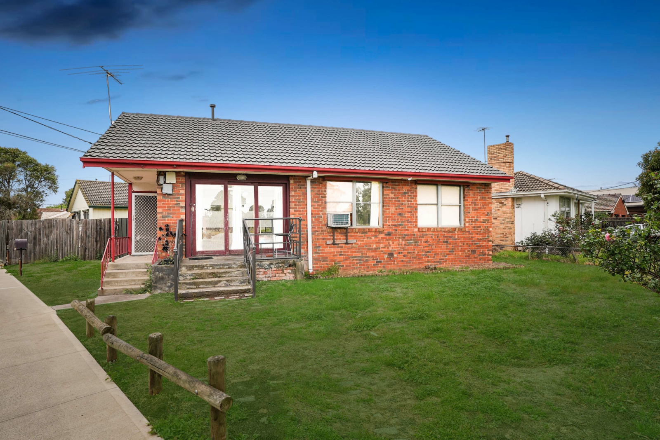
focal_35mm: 20
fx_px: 367
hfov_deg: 84.0
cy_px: 220
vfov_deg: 62.0
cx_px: 330
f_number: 8
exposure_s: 1/50
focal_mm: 20
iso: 100
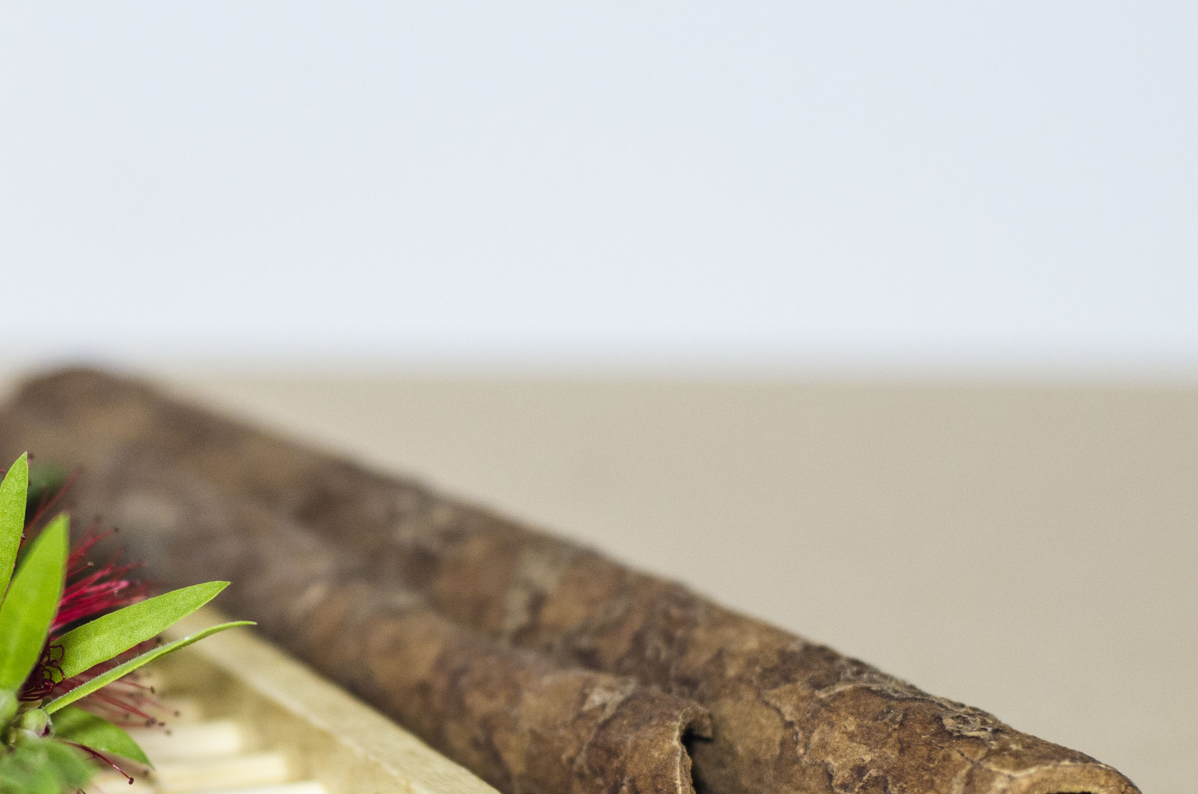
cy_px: 565
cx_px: 174
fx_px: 4284
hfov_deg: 15.8
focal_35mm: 129
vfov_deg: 10.6
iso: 640
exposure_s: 1/320
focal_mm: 50
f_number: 2.8
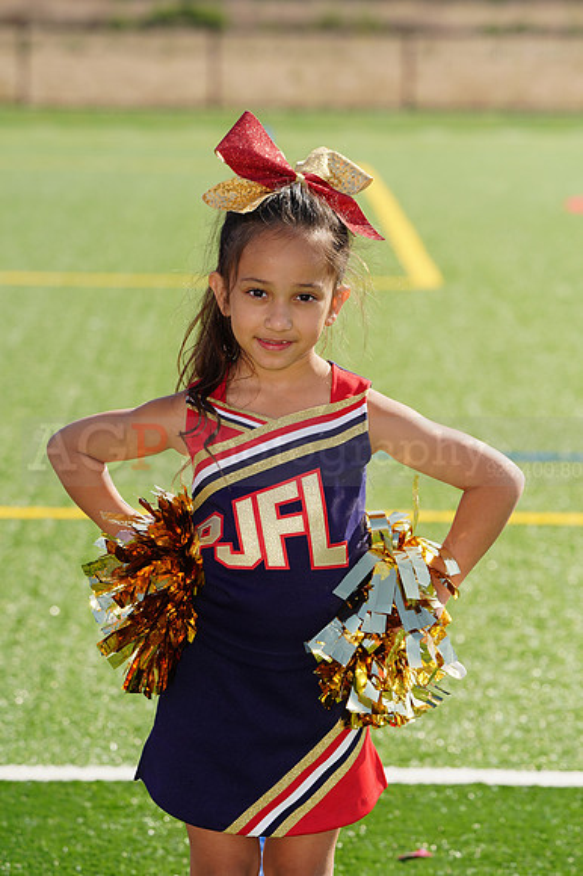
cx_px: 292
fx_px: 4937
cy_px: 438
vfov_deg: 10.1
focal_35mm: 203
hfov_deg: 6.8
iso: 100
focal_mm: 203
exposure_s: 1/250
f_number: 9
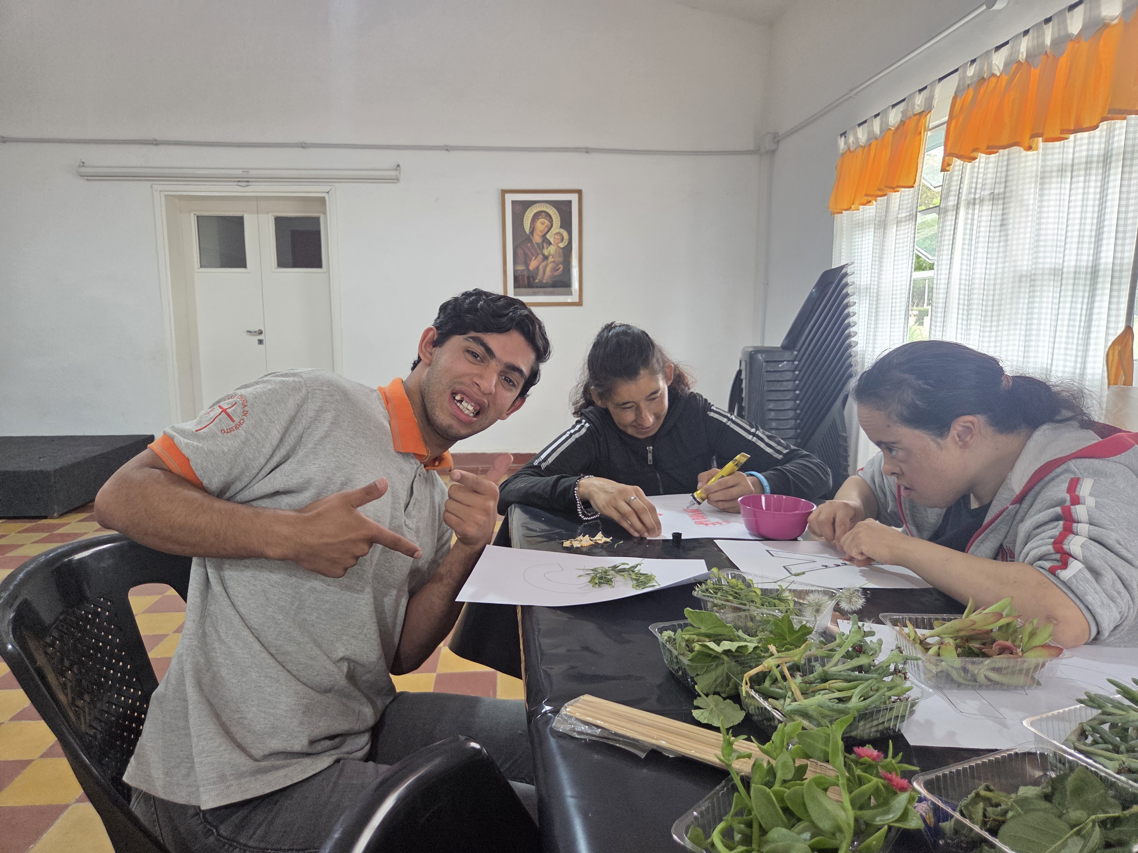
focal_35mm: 23
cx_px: 569
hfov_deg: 73.9
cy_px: 426
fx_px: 756
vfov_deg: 58.9
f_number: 1.8
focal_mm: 5.4
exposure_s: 1/100
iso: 160
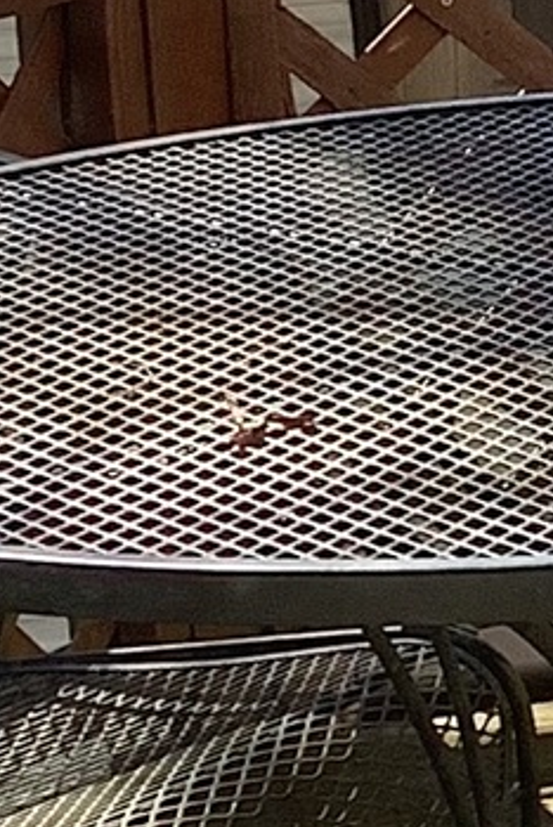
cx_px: 1850
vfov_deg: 9.7
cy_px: 328
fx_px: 4875
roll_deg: +1.4
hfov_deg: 5.9
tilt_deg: -16.8
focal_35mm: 212
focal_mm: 3.3
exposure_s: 1/324
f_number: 2.4
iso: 25
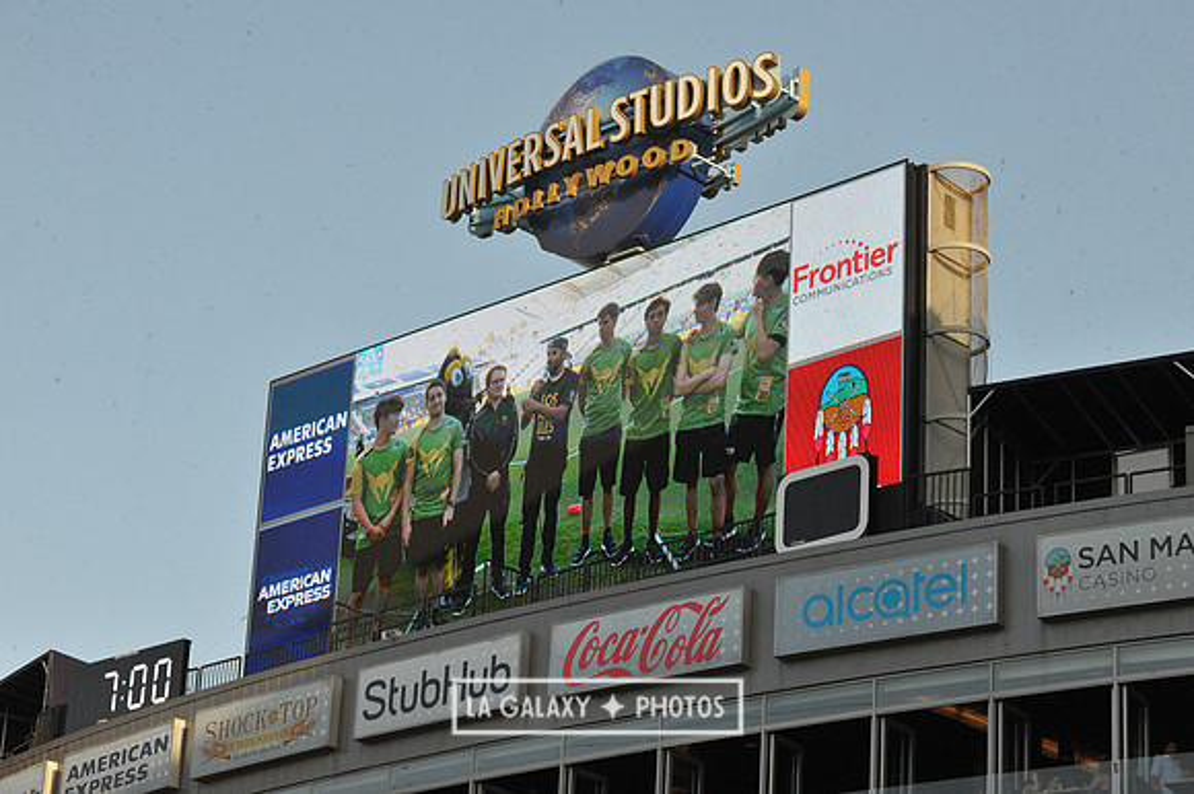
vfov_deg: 13.9
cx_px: 597
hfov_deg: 20.8
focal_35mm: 98
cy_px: 397
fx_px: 3248
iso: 3200
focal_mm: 98
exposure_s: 1/1250
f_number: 18
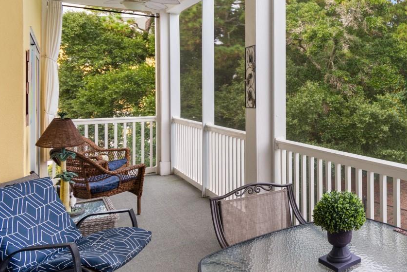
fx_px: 328
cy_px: 97
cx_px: 379
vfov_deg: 44.5
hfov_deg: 54.0
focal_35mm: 29
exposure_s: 1/80
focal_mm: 10
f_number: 4.5
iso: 100
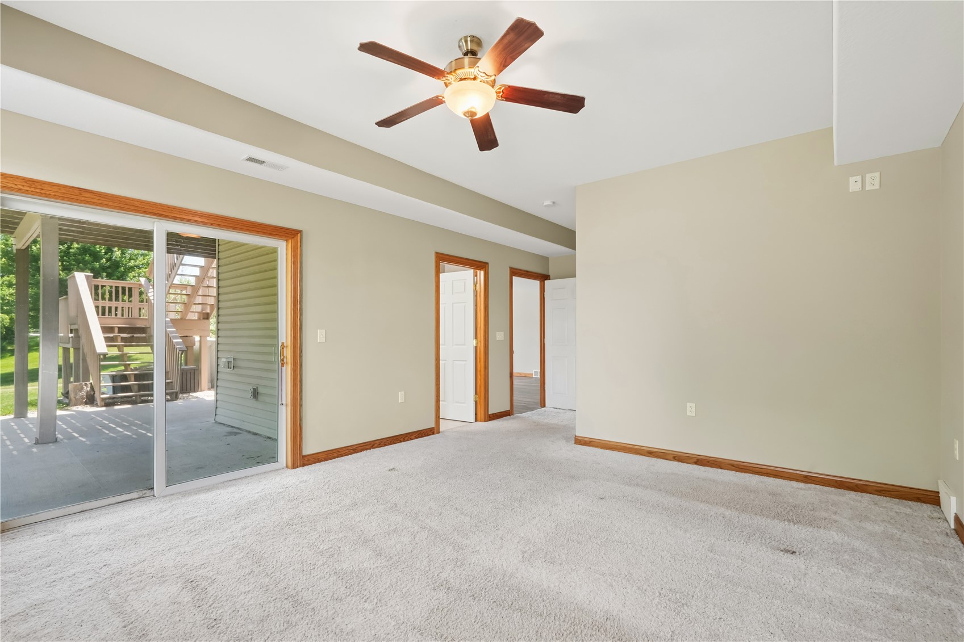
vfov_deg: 73.7
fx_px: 428
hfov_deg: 96.7
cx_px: 482
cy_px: 321
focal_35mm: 16
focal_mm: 16
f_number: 10
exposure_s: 1/8
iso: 400
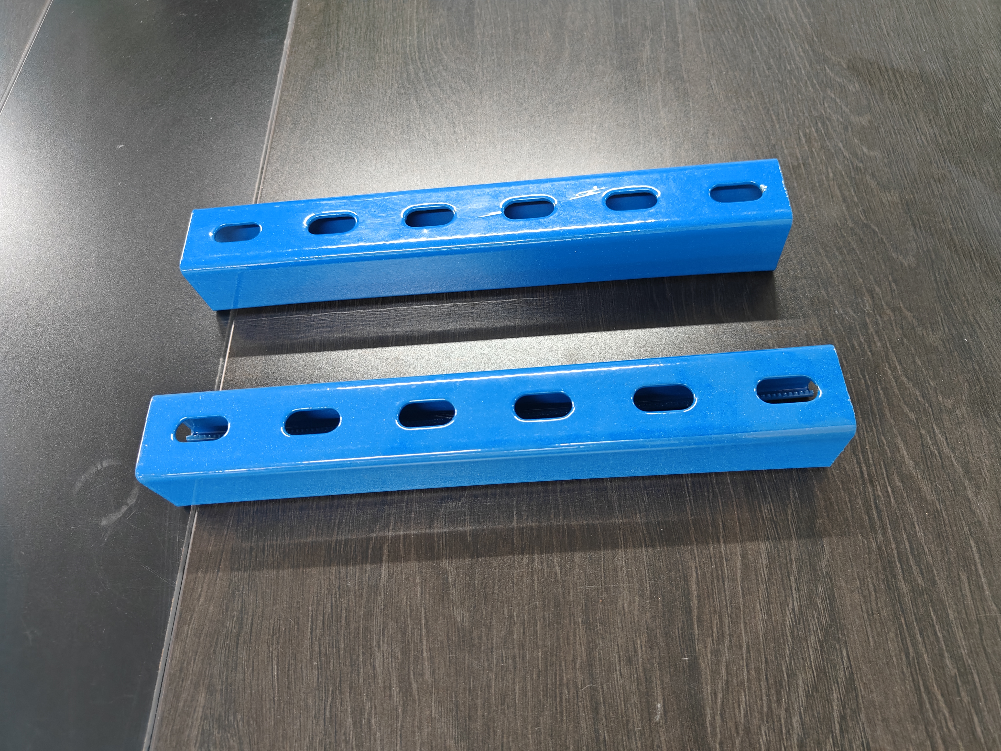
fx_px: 694
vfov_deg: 56.8
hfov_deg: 71.6
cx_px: 500
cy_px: 376
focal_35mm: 24
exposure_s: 1/50
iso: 640
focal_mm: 5.59
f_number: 1.8
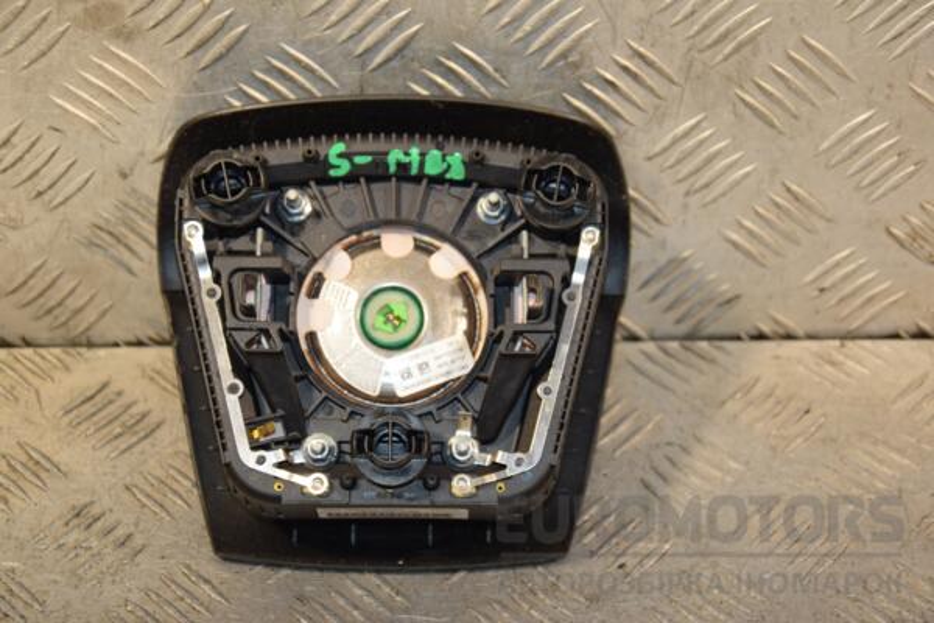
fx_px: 2257
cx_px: 467
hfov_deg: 23.4
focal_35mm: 87
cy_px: 312
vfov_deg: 15.7
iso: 800
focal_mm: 58
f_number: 5.3
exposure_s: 1/200
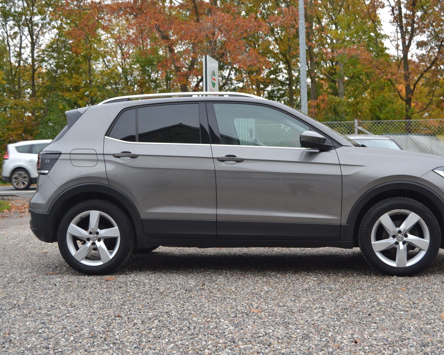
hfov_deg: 36.6
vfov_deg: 29.7
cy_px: 178
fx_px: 670
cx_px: 243
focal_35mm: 51
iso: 180
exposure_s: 1/125
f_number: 5.6
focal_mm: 30
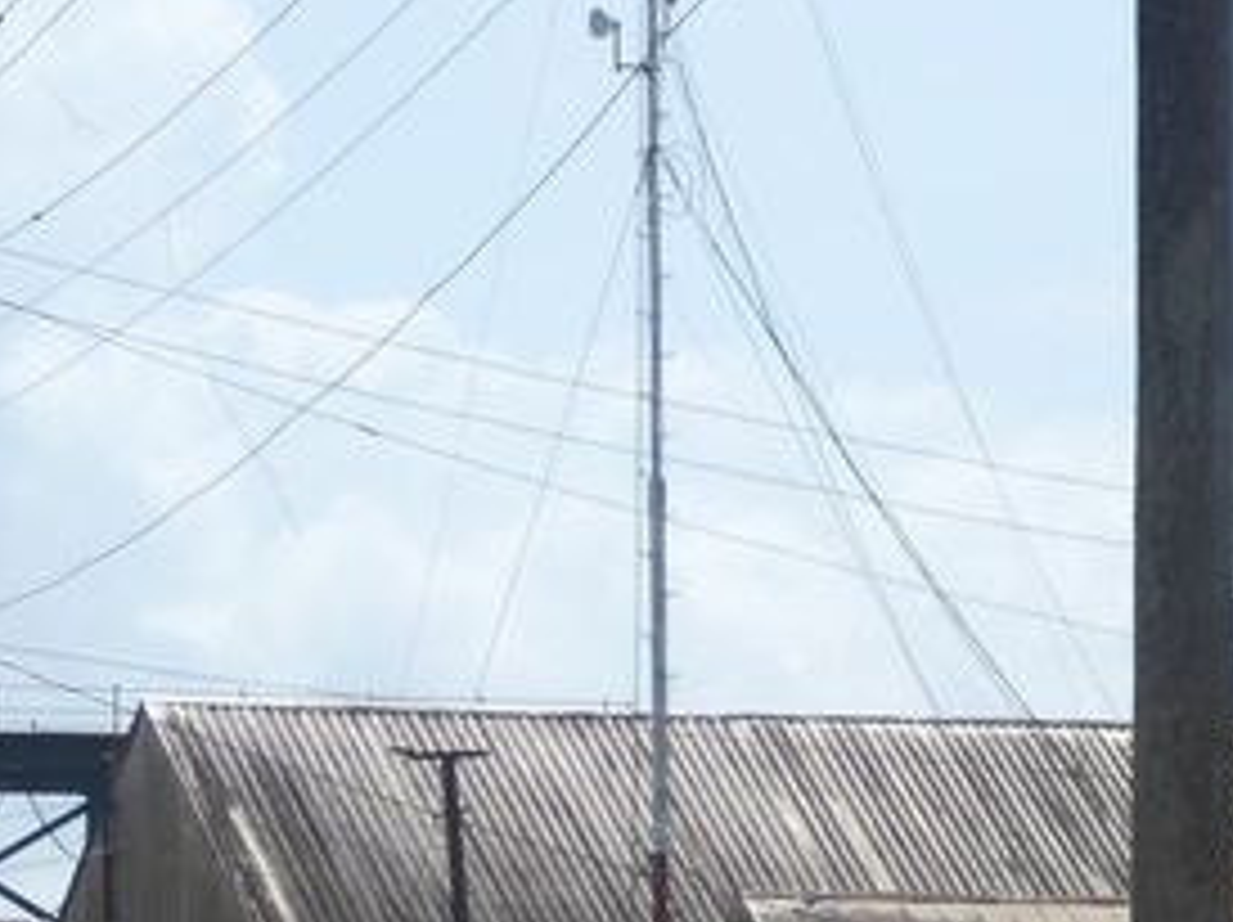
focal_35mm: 371
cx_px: 1498
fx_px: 13203
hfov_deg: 5.3
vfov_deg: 4.0
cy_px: 1160
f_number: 5.1
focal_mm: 20.6
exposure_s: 1/400
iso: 80
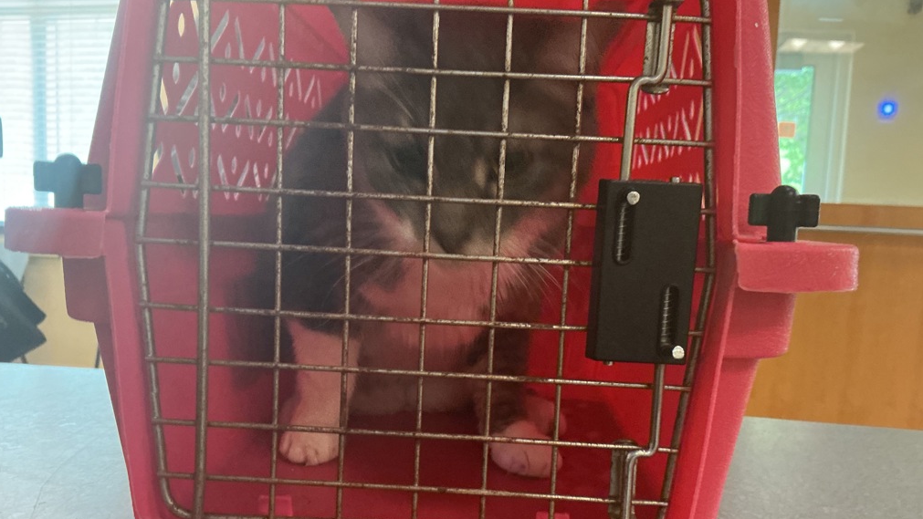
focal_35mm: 32
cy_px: 319
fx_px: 783
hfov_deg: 61.0
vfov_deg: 36.5
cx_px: 456
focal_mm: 3
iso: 250
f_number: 1.8
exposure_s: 1/40
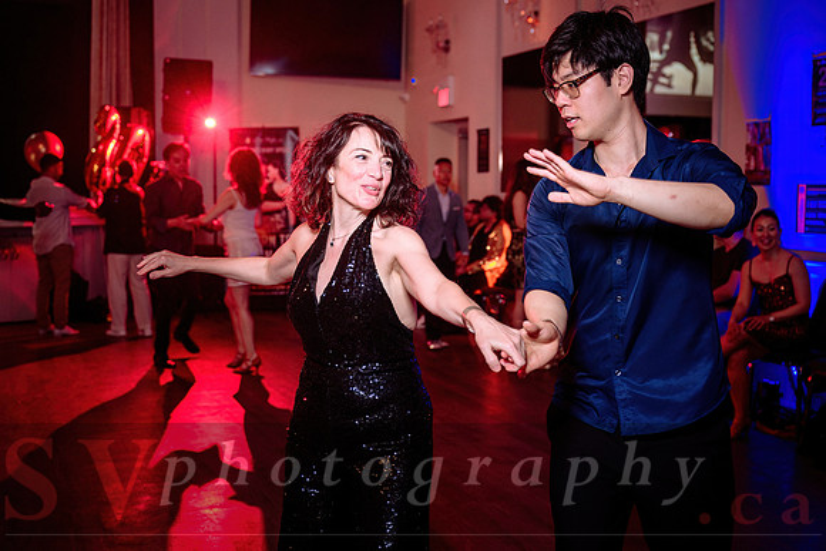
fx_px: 1066
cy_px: 246
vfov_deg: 29.0
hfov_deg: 42.3
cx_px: 413
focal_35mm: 46
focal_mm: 42
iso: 800
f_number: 3.2
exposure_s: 1/60
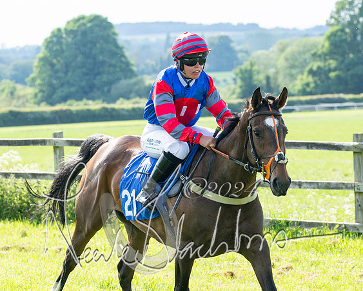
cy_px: 108
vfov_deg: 6.3
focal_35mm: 246
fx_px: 2639
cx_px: 156
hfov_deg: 7.9
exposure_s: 1/1250
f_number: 5
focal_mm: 115
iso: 400
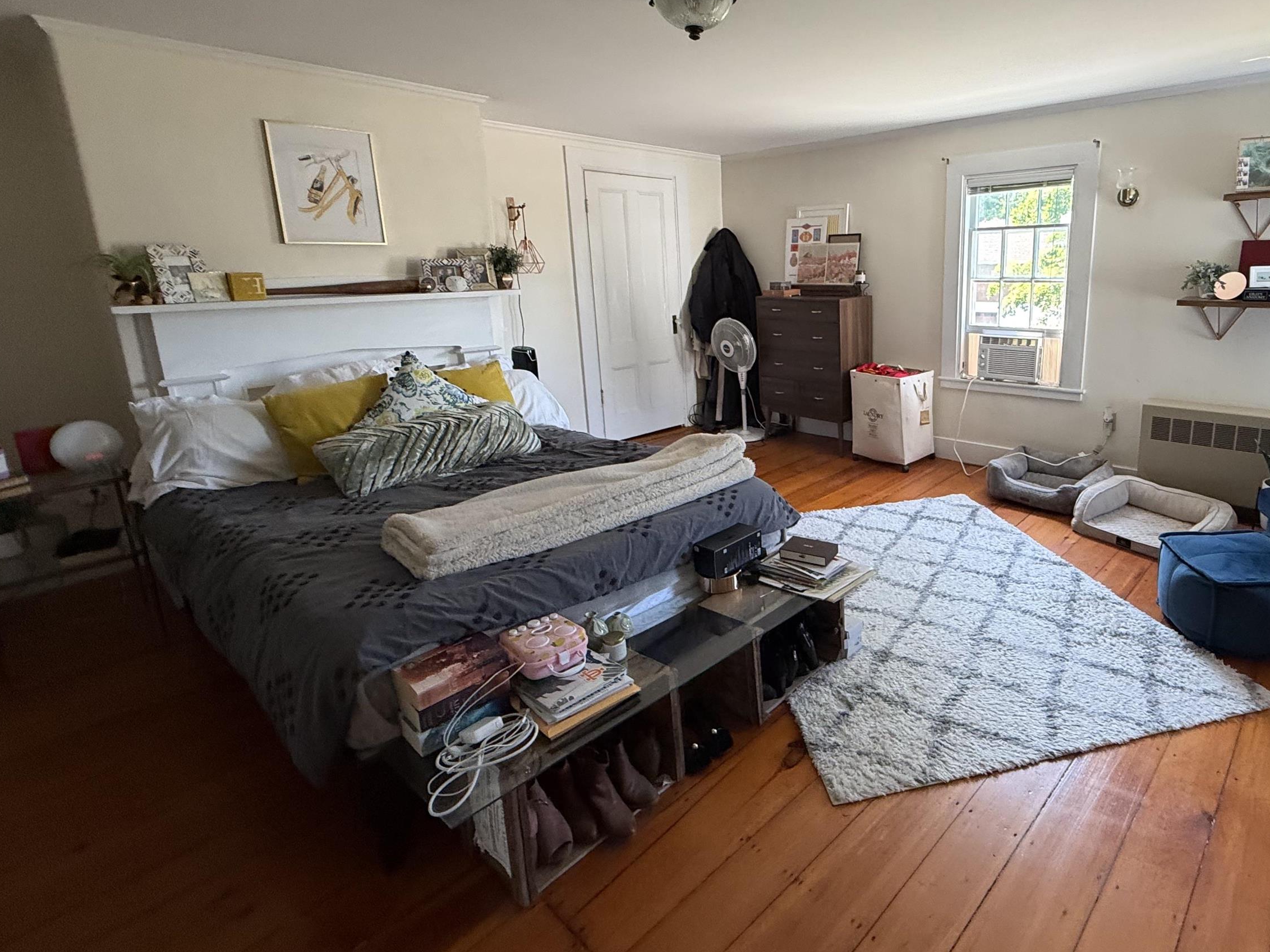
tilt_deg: -12.1
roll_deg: +0.9
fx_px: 697
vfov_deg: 68.4
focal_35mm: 19
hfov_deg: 82.9
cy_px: 415
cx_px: 801
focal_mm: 2.22
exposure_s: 1/83
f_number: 2.2
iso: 320
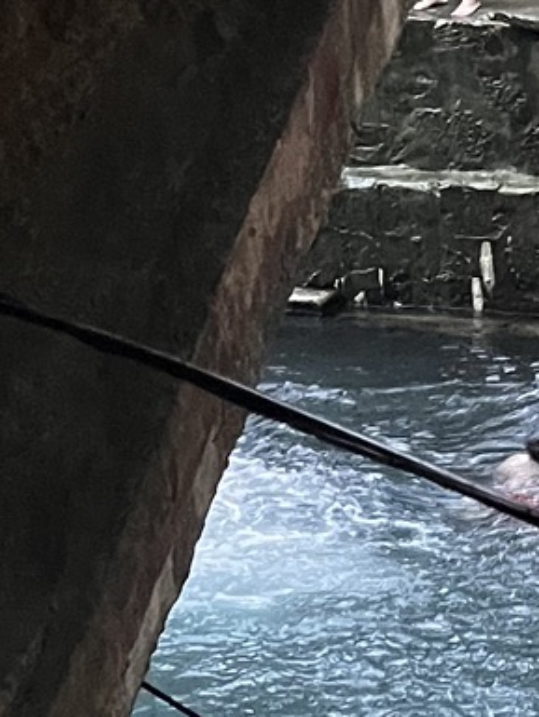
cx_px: 1250
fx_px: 2801
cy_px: 492
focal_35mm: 135
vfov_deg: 14.6
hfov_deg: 9.8
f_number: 1.6
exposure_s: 1/30
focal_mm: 5.1
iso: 640
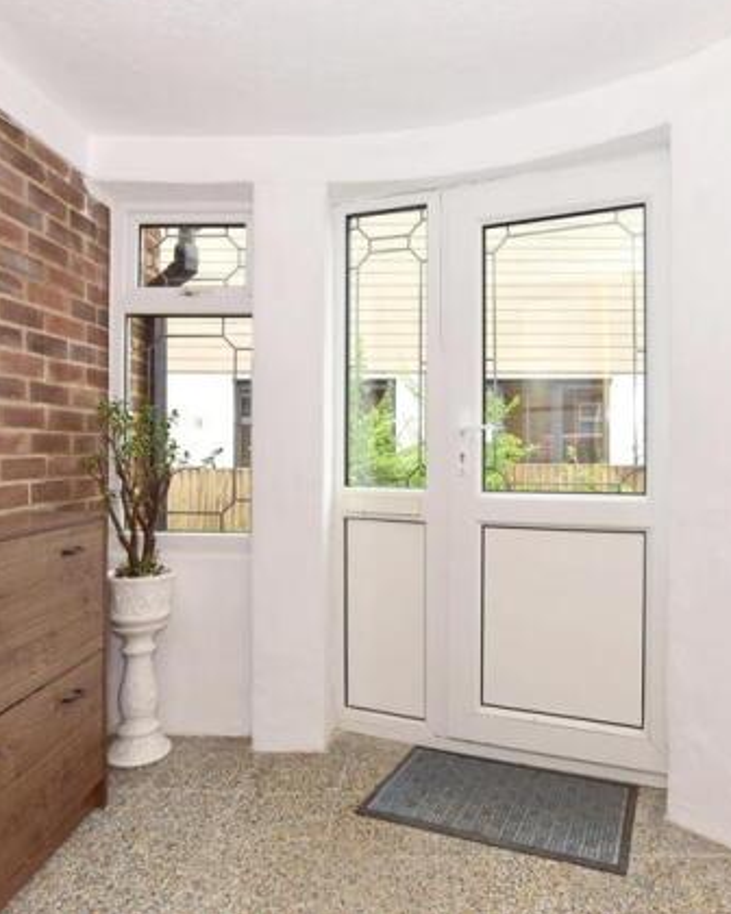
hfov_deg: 62.7
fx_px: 595
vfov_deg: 75.0
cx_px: 429
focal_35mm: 22
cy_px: 445
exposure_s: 1/125
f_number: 5.6
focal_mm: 10
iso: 400
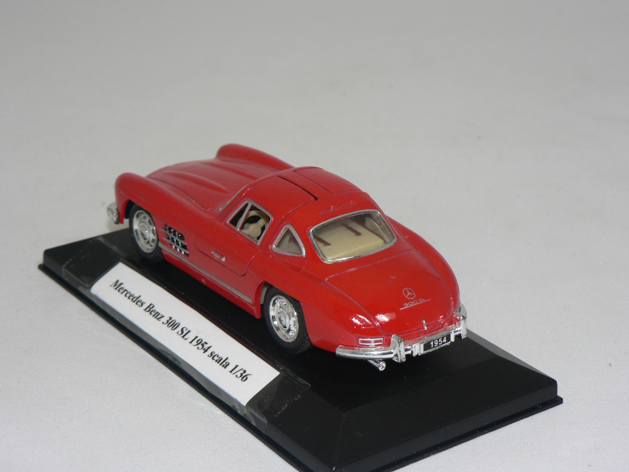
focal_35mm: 89
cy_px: 236
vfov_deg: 16.6
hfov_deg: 22.0
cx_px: 314
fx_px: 1617
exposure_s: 1/60
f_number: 3.2
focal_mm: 14.9
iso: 80
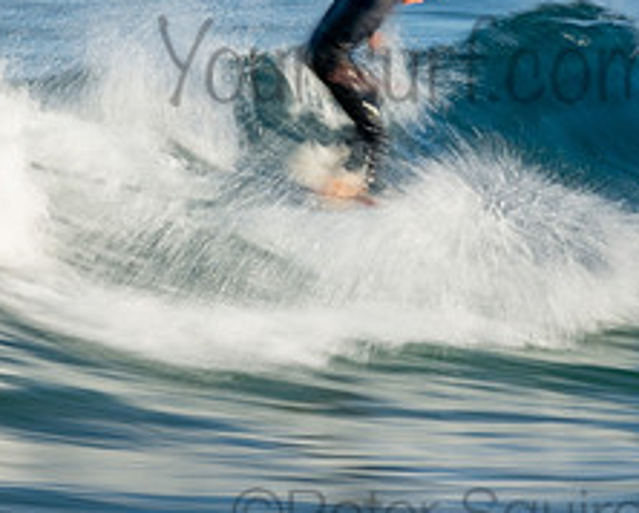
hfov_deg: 1.3
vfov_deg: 1.1
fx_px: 27863
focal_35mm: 1472
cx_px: 455
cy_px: 36
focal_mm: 400
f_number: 22
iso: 100
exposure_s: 1/20
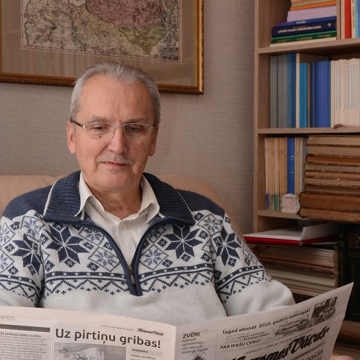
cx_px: 157
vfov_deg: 26.6
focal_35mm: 65
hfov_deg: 26.5
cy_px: 193
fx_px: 762
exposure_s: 1/60
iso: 800
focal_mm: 27
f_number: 5.6
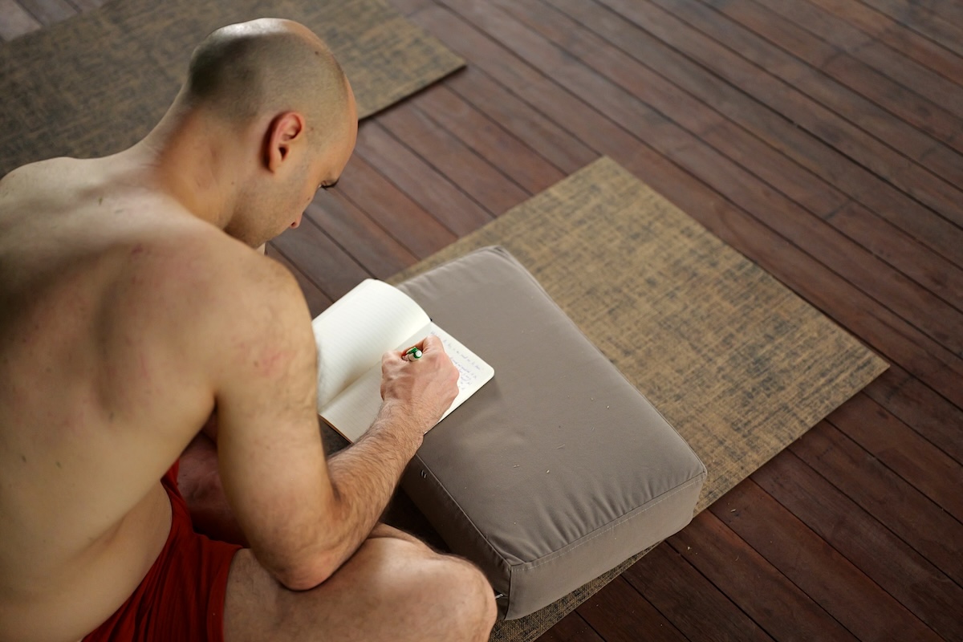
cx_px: 482
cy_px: 321
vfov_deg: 29.9
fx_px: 1204
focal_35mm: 45
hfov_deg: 43.6
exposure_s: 1/250
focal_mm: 45
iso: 4000
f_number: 1.8
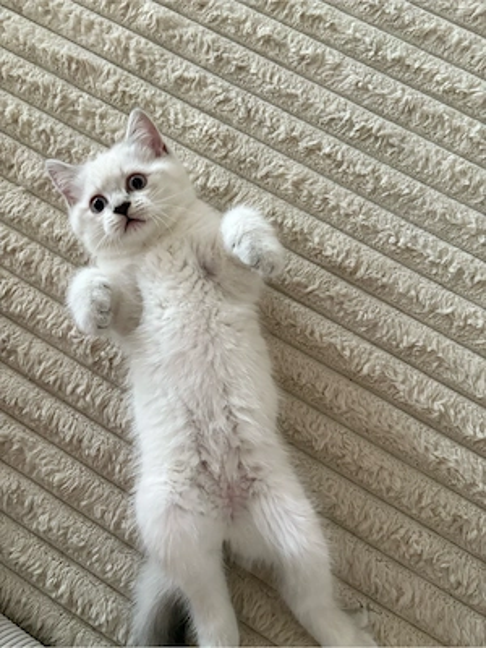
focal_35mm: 26
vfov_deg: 67.3
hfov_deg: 53.1
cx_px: 243
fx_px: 487
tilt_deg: -82.2
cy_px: 324
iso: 320
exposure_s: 1/60
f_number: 1.6
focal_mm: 5.96
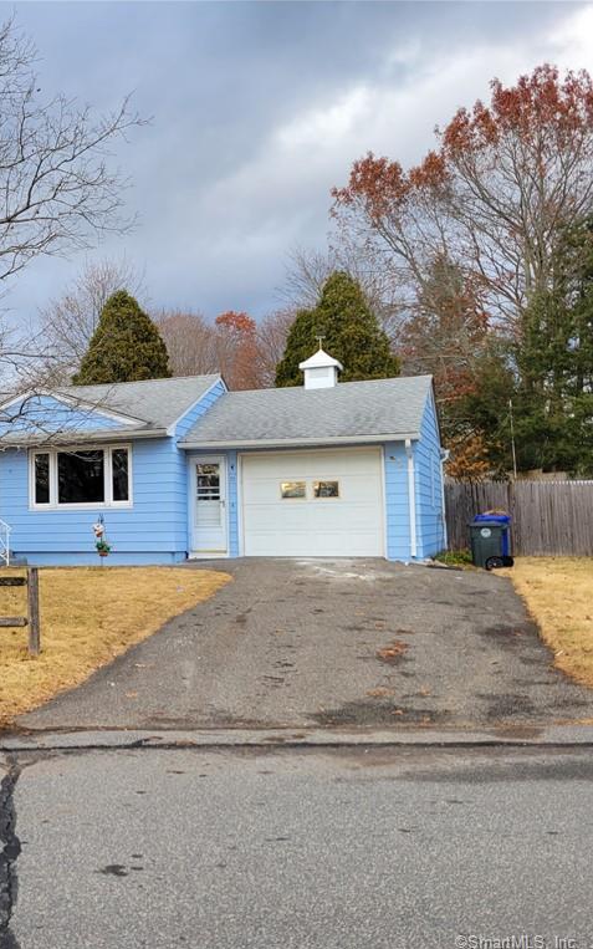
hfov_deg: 31.8
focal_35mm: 37
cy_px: 476
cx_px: -2
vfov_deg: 52.7
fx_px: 957
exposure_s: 1/172
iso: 40
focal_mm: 5.4
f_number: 1.8
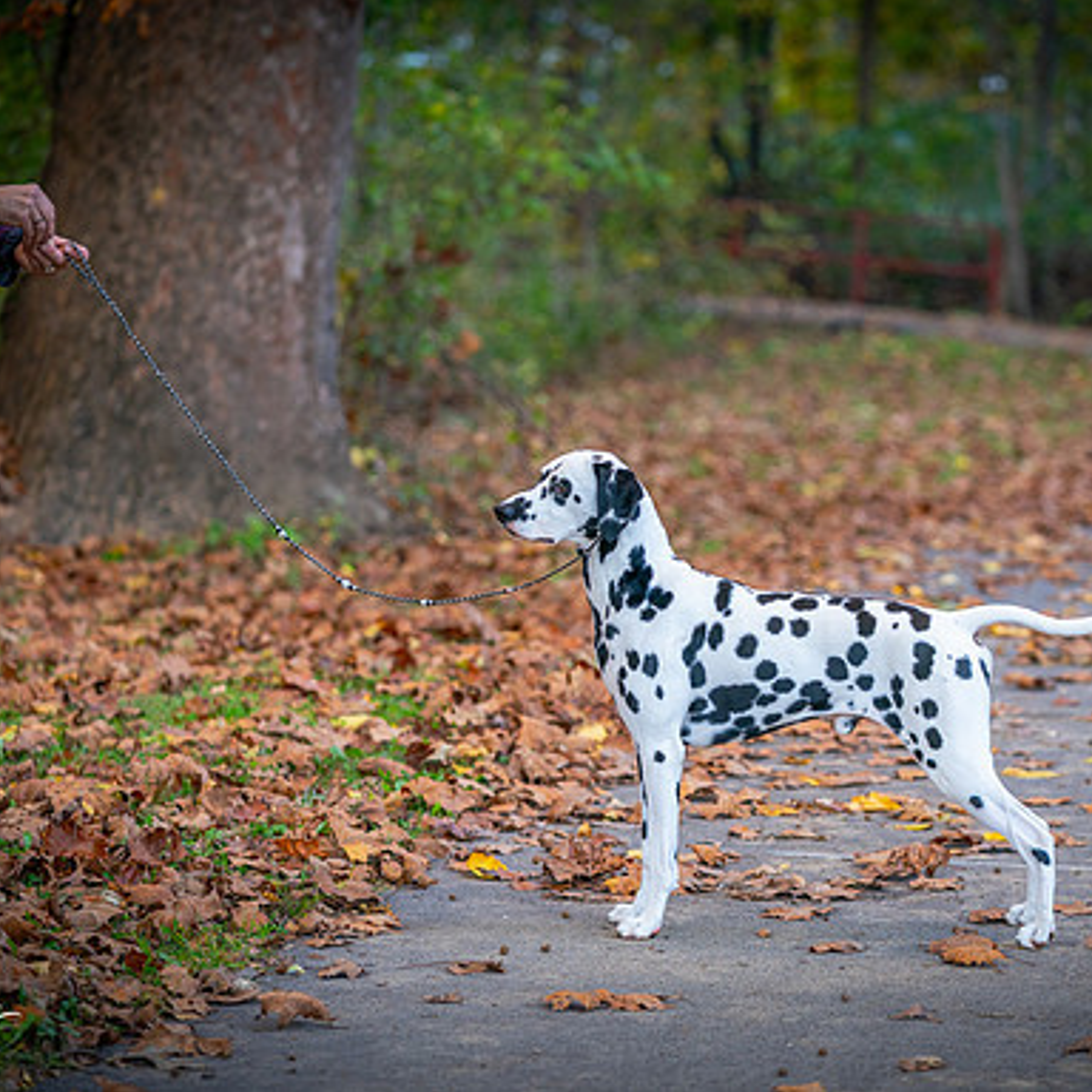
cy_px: 545
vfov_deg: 13.3
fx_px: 4675
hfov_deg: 13.3
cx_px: 643
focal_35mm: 131
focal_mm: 102
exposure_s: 1/400
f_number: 2.8
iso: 1000
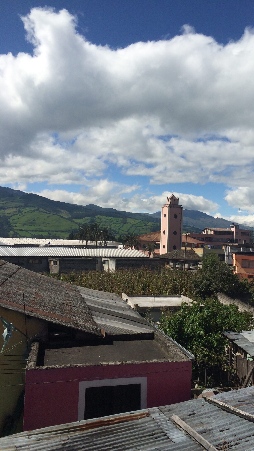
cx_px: 168
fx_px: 383
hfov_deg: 36.3
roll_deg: -1.5
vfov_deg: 61.0
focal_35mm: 32
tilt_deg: +0.9
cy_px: 228
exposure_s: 1/4115
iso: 32
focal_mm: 4.15
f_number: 2.2
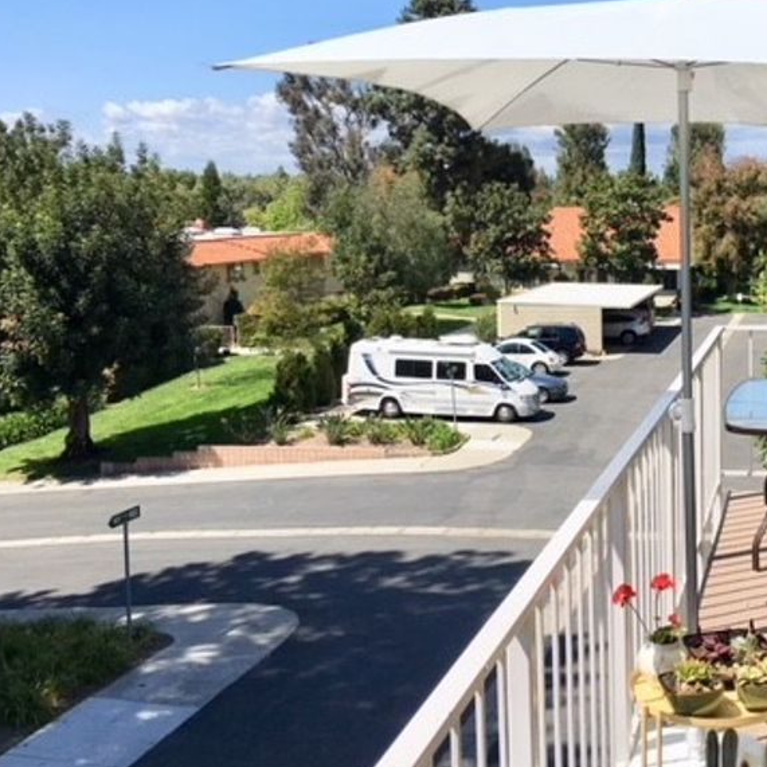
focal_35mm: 46
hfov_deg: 35.4
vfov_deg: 36.7
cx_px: 631
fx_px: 1153
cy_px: 314
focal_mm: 4.15
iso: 25
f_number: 2.2
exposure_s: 1/2079
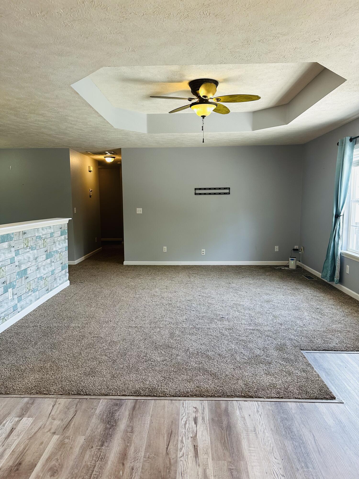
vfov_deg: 71.6
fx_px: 332
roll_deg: -0.7
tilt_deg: -6.4
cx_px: 180
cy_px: 240
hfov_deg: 56.8
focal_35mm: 24
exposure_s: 1/120
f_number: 1.78
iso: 160
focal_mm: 6.86
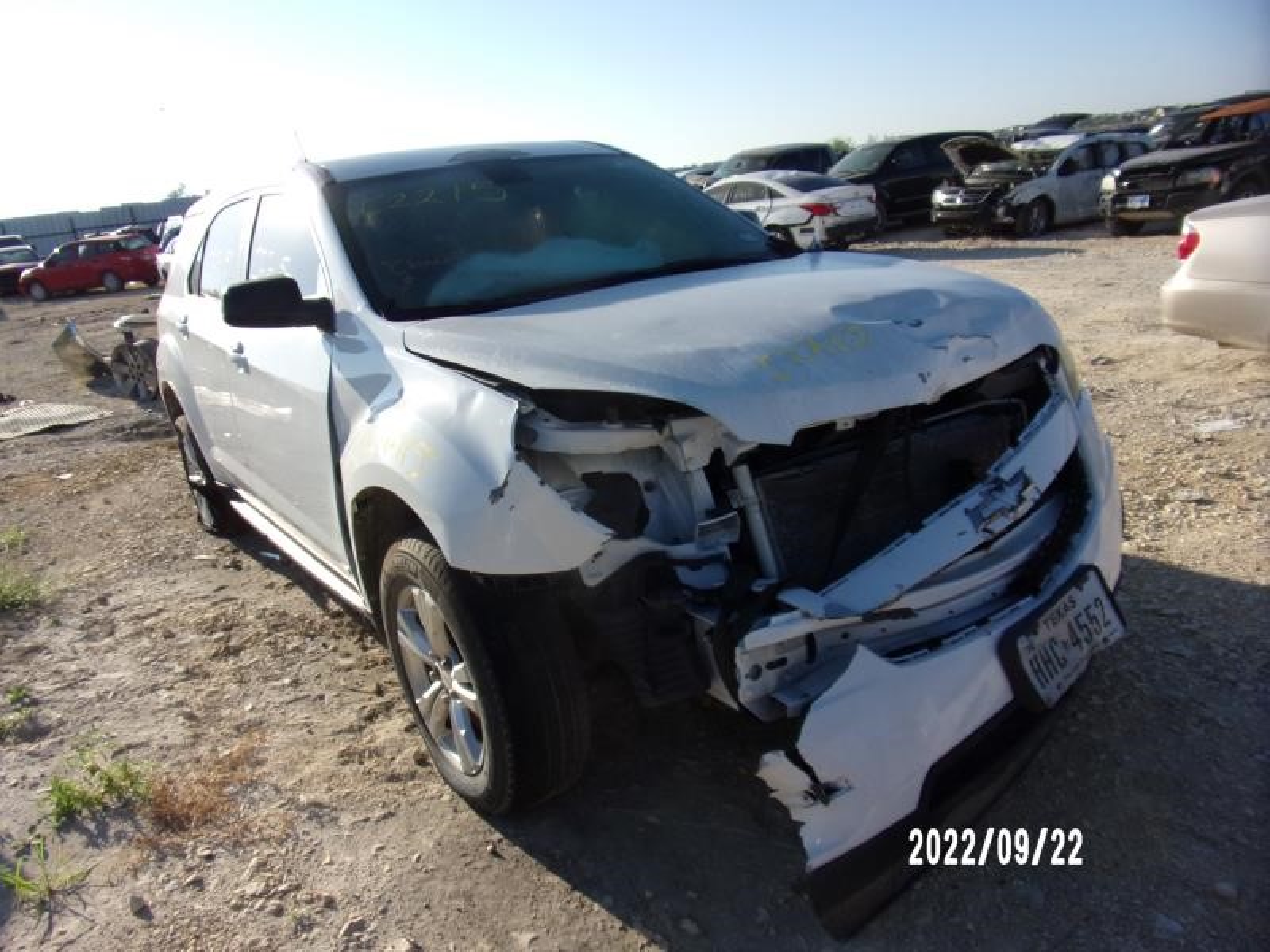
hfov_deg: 71.6
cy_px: 476
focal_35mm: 24
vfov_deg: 56.8
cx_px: 635
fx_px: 881
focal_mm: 4.3
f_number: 3.3
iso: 80
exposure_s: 1/1000
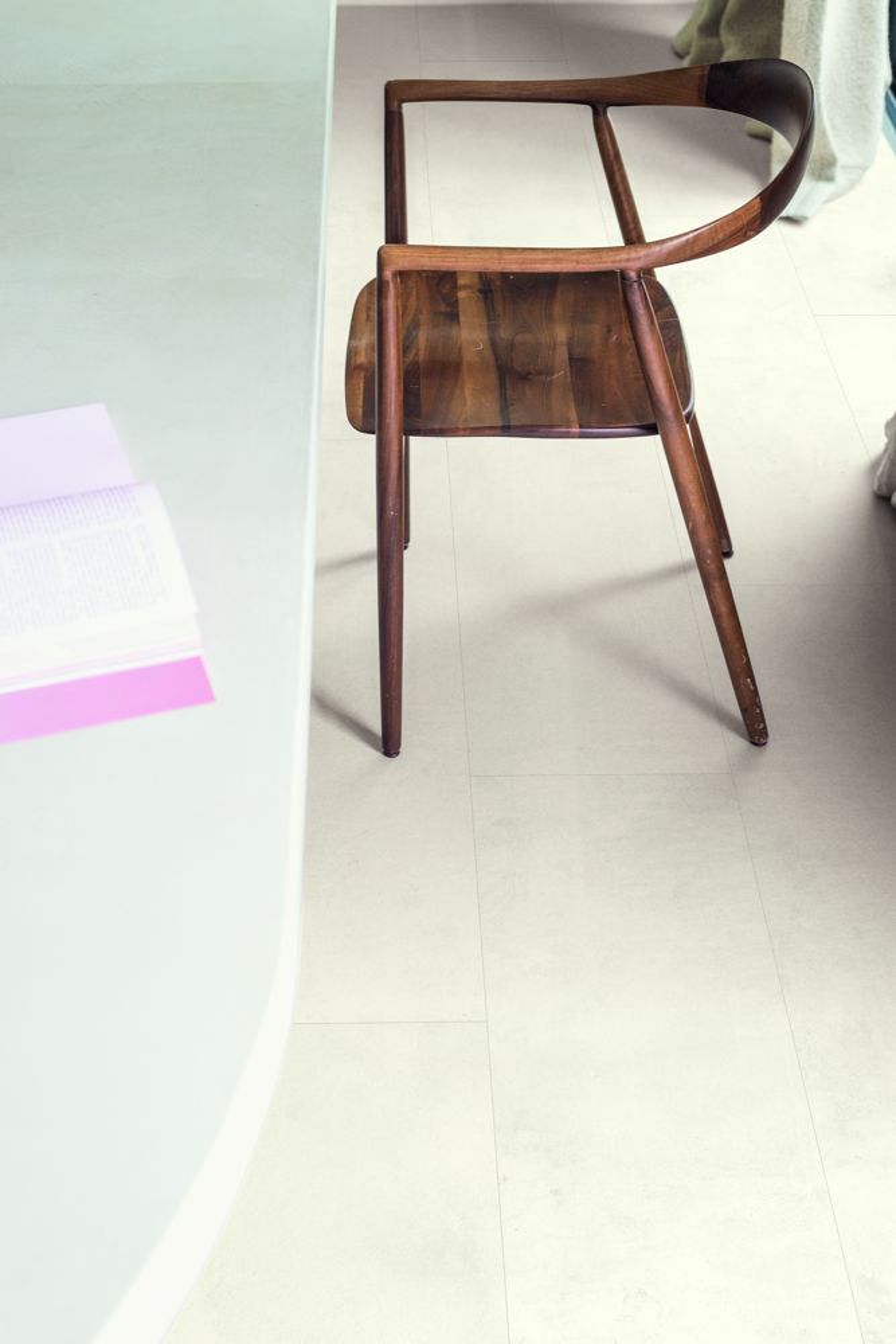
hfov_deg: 27.0
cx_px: 448
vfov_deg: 39.6
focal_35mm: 50
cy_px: 672
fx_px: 1866
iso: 1250
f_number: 5
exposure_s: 1/80
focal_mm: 50
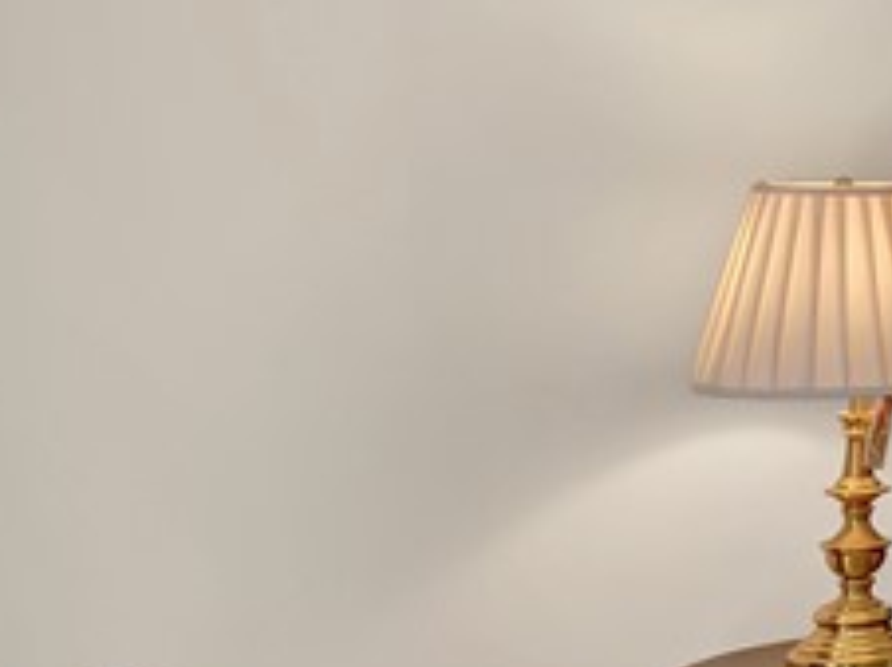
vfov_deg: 18.9
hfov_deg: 15.9
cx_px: 2021
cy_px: 69
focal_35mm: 76
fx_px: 1964
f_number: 6.3
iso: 320
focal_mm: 11
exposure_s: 1/20
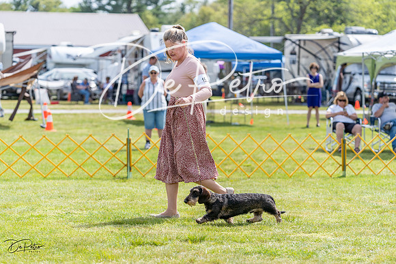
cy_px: 132
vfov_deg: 12.0
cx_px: 198
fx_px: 1259
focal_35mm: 114
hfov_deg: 17.9
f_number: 3.5
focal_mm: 108
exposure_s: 1/1000
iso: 100
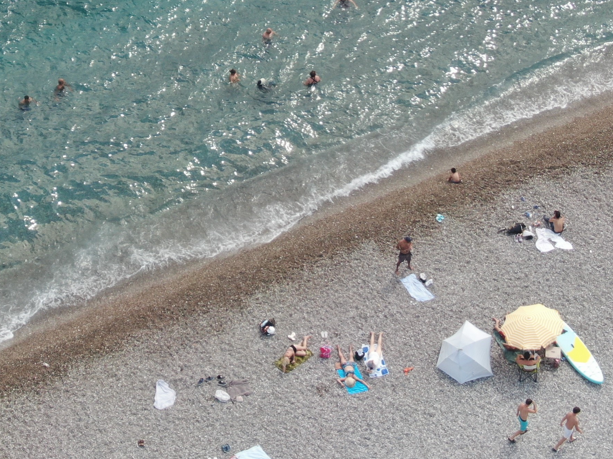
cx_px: 161
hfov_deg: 18.1
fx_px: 1912
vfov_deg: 13.6
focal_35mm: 108
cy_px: 56
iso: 100
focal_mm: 8.6
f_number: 3.8
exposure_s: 1/320
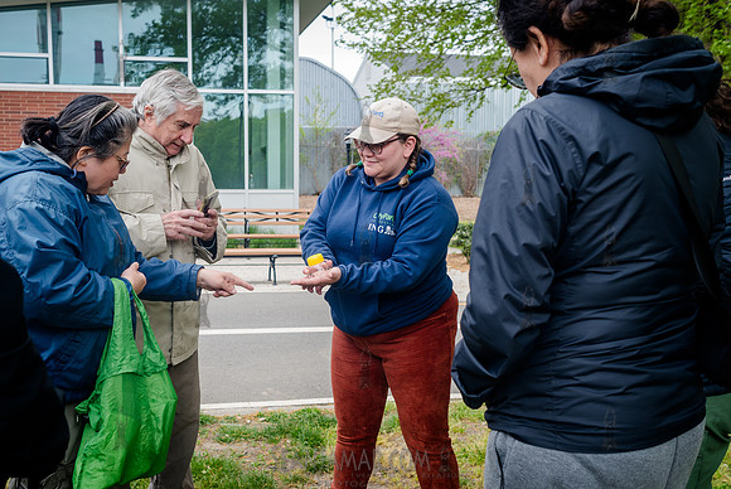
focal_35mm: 40
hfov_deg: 48.7
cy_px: 269
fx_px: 805
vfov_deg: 33.8
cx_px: 321
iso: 250
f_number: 5.6
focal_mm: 35
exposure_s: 1/160
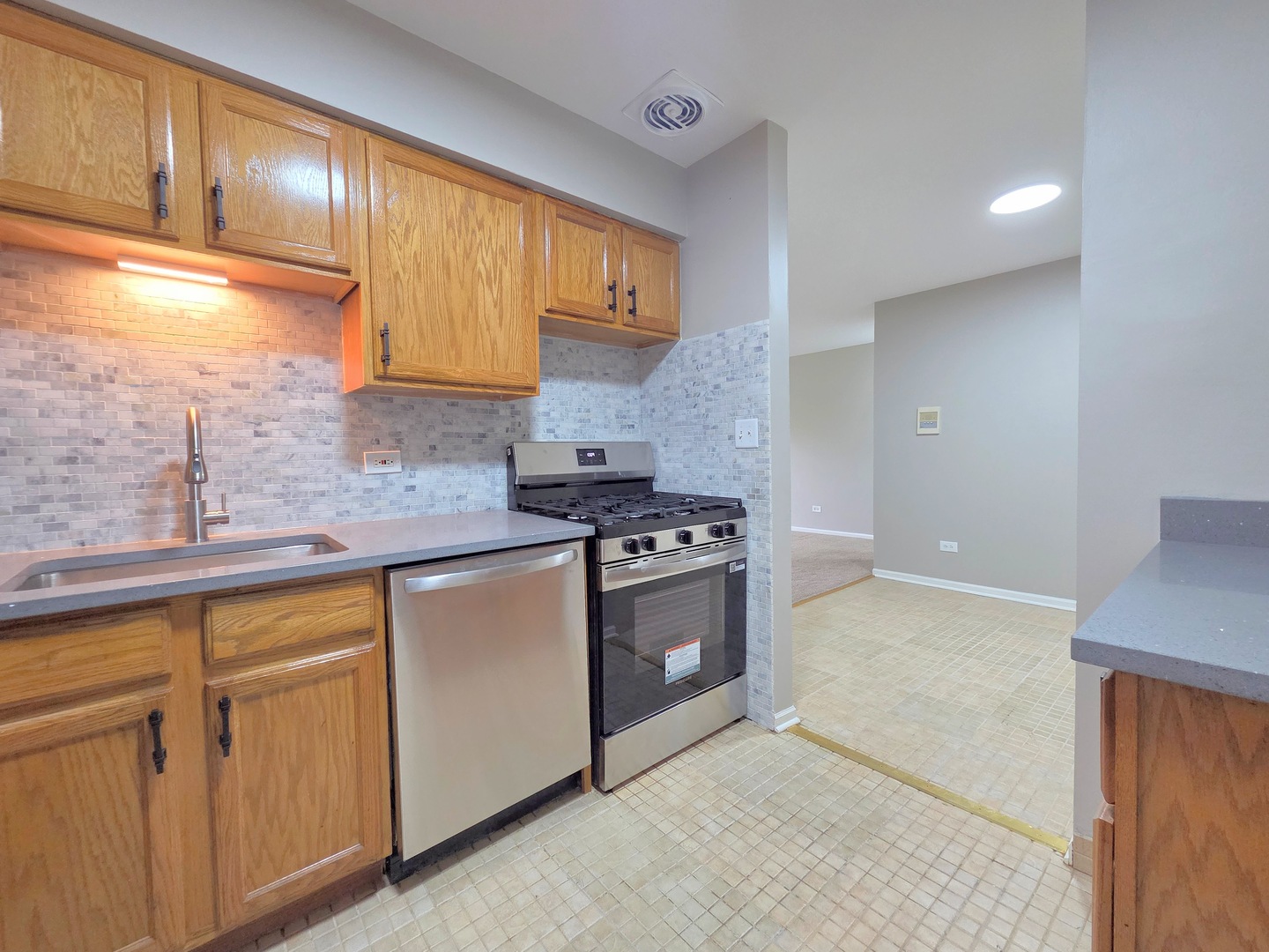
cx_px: 634
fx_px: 477
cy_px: 476
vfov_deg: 89.9
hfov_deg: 106.2
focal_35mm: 13
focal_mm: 2.2
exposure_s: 1/60
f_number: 2.2
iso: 250
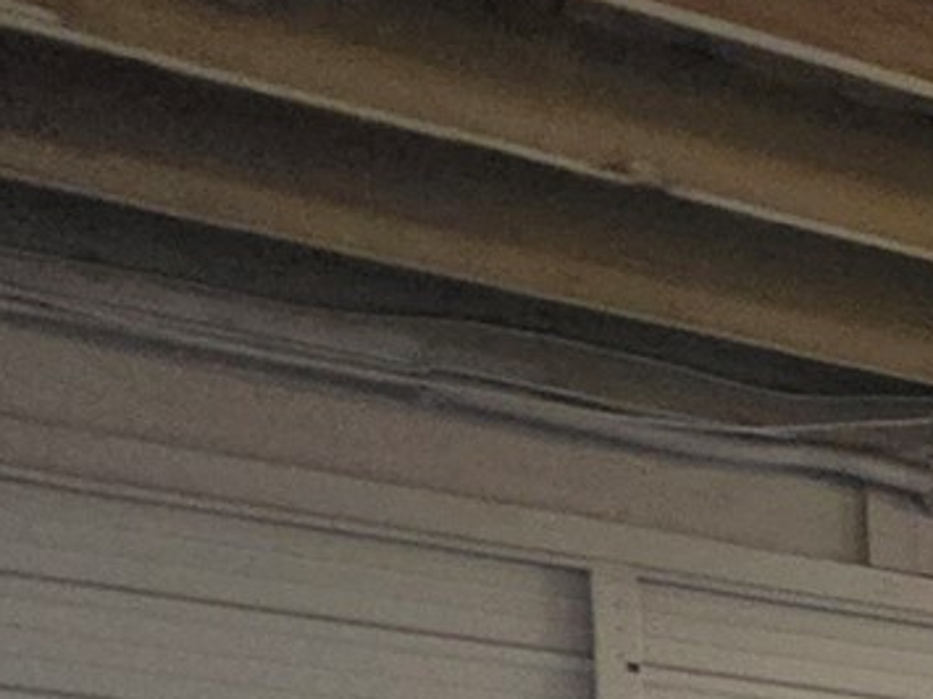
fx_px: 2021
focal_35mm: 75
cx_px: 2352
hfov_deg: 14.3
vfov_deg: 15.4
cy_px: 1432
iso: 640
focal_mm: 2.2
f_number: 1.9
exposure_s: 1/60
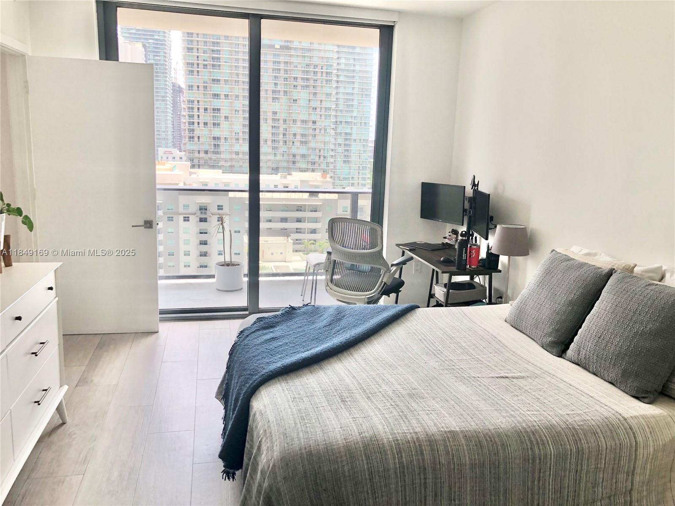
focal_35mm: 28
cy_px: 253
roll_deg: -2.4
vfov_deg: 49.7
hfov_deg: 63.4
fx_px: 546
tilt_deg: -12.1
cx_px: 338
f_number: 1.8
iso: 25
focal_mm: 3.99
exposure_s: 1/120
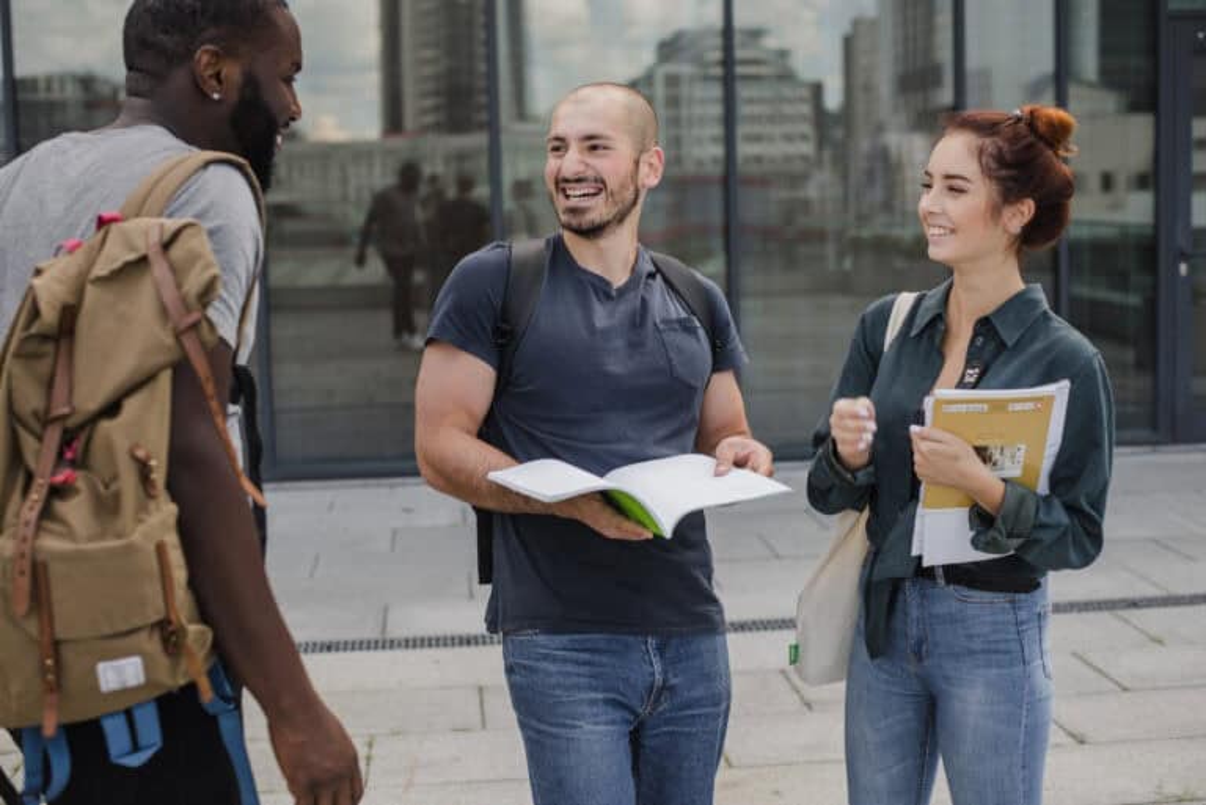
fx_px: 1676
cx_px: 603
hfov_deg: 39.6
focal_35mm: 50
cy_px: 402
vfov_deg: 27.0
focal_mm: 50
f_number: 3.2
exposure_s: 1/250
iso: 320
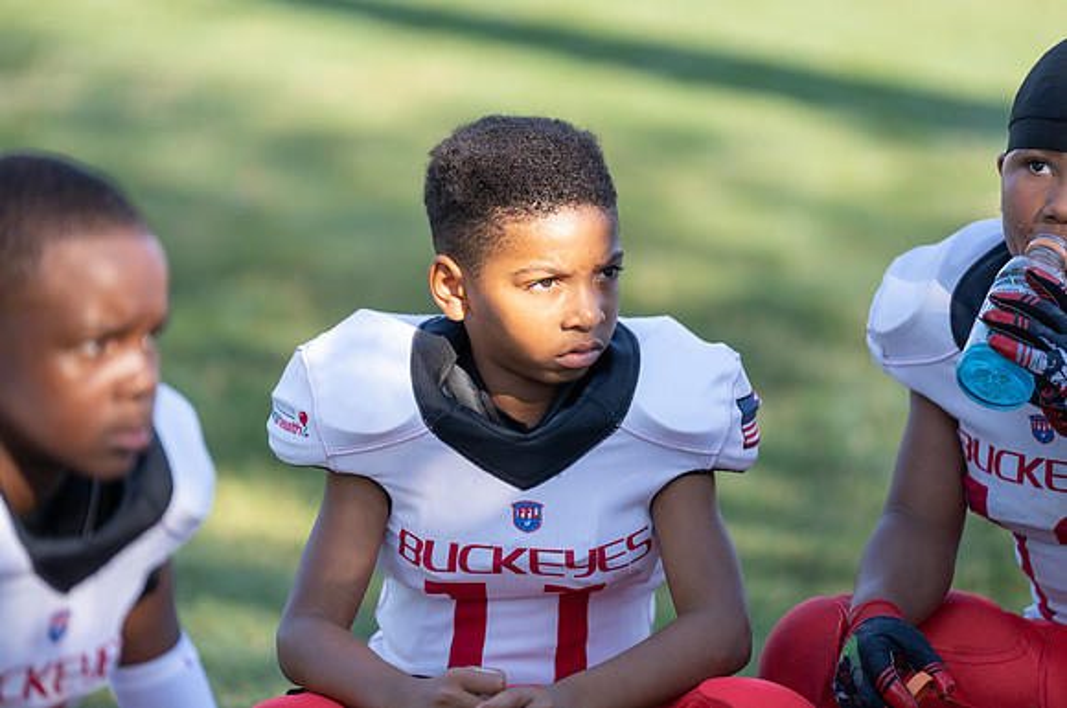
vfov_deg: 6.8
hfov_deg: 10.3
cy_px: 354
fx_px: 5927
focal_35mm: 200
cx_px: 534
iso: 320
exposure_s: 1/1000
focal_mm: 200
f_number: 2.8
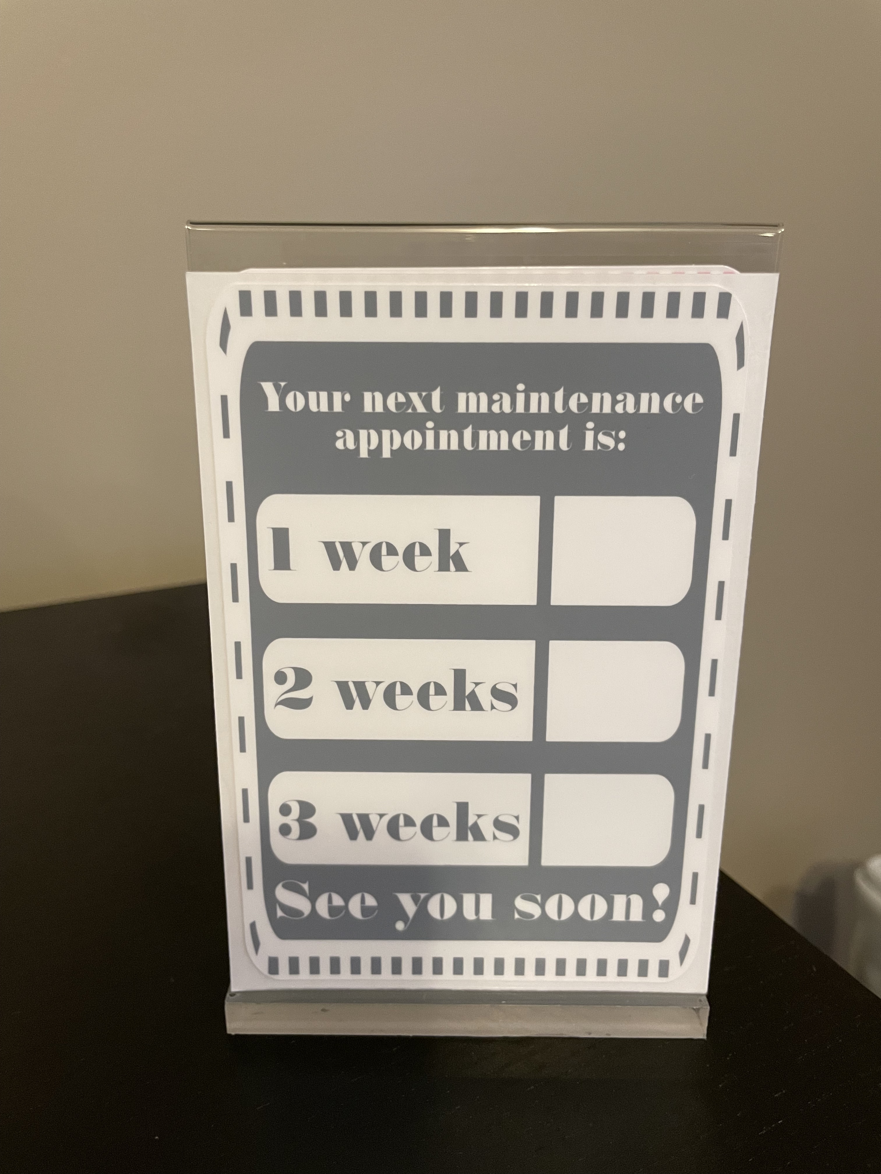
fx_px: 882
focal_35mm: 26
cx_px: 440
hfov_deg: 53.1
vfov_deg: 67.3
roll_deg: +0.3
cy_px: 587
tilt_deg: -18.2
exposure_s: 1/60
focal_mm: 4.2
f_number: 1.6
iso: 500
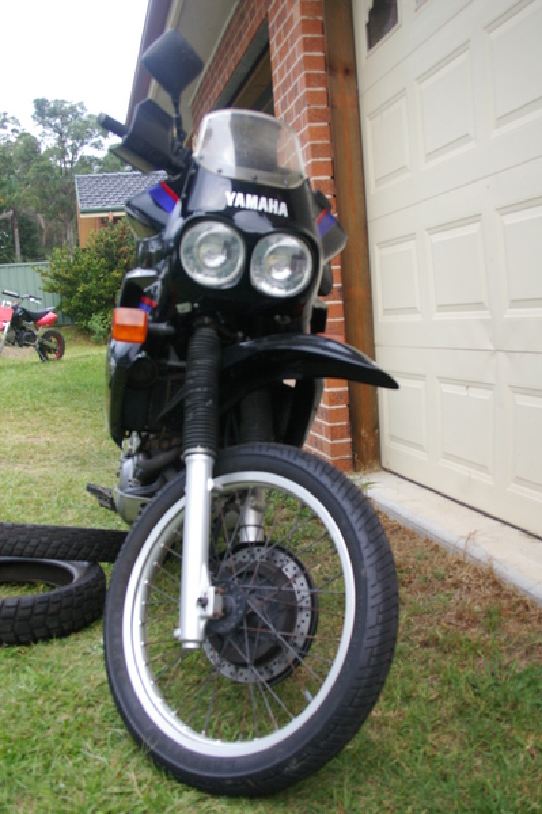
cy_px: 407
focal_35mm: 34
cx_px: 271
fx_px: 780
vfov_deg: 55.1
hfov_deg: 38.3
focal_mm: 23
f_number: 6.7
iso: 800
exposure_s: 1/90
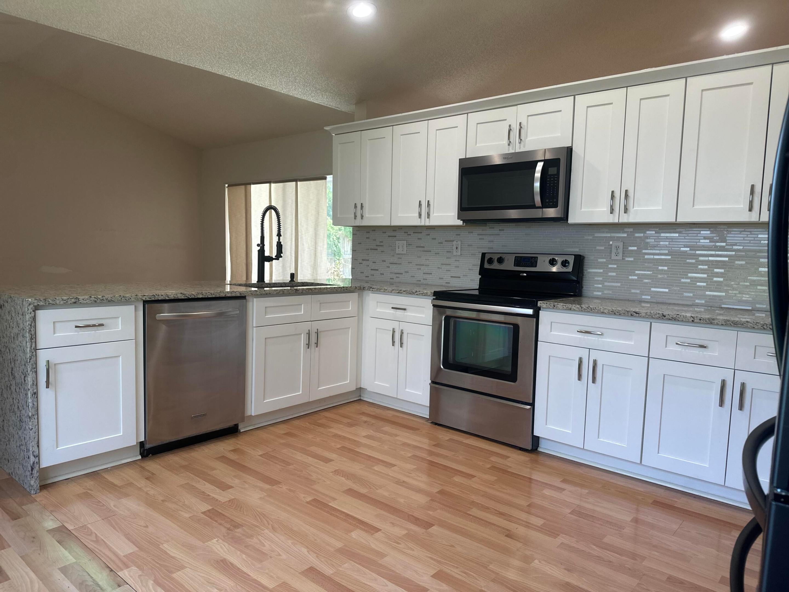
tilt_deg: -5.5
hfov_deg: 71.6
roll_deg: -1.6
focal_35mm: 24
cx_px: 394
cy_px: 296
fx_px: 547
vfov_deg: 56.8
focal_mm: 6.86
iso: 125
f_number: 1.78
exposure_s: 1/120
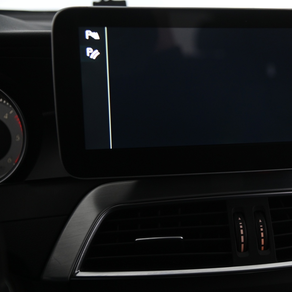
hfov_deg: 28.6
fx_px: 563
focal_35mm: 59
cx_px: 219
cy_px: 146
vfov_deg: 29.1
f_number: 4
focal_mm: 46
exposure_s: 1/60
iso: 2000
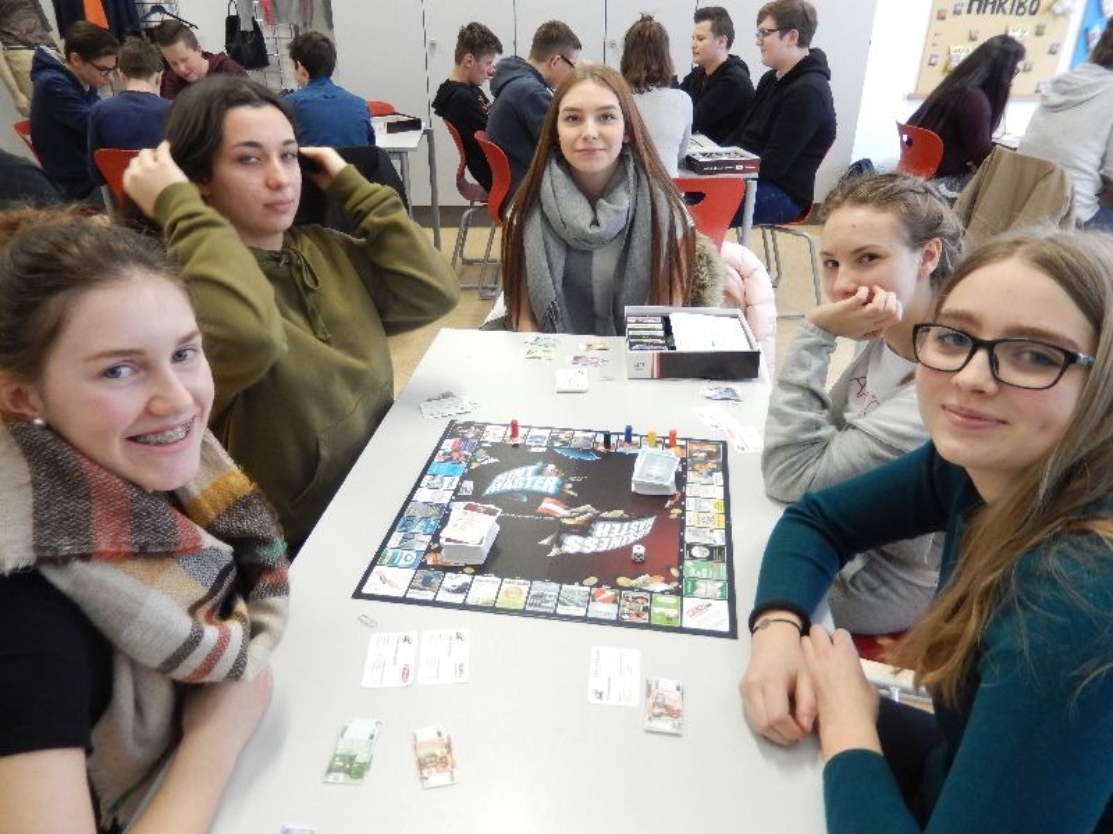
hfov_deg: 69.4
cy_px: 417
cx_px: 556
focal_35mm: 25
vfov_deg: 54.9
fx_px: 804
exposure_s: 1/50
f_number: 3.4
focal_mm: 4.5
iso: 400
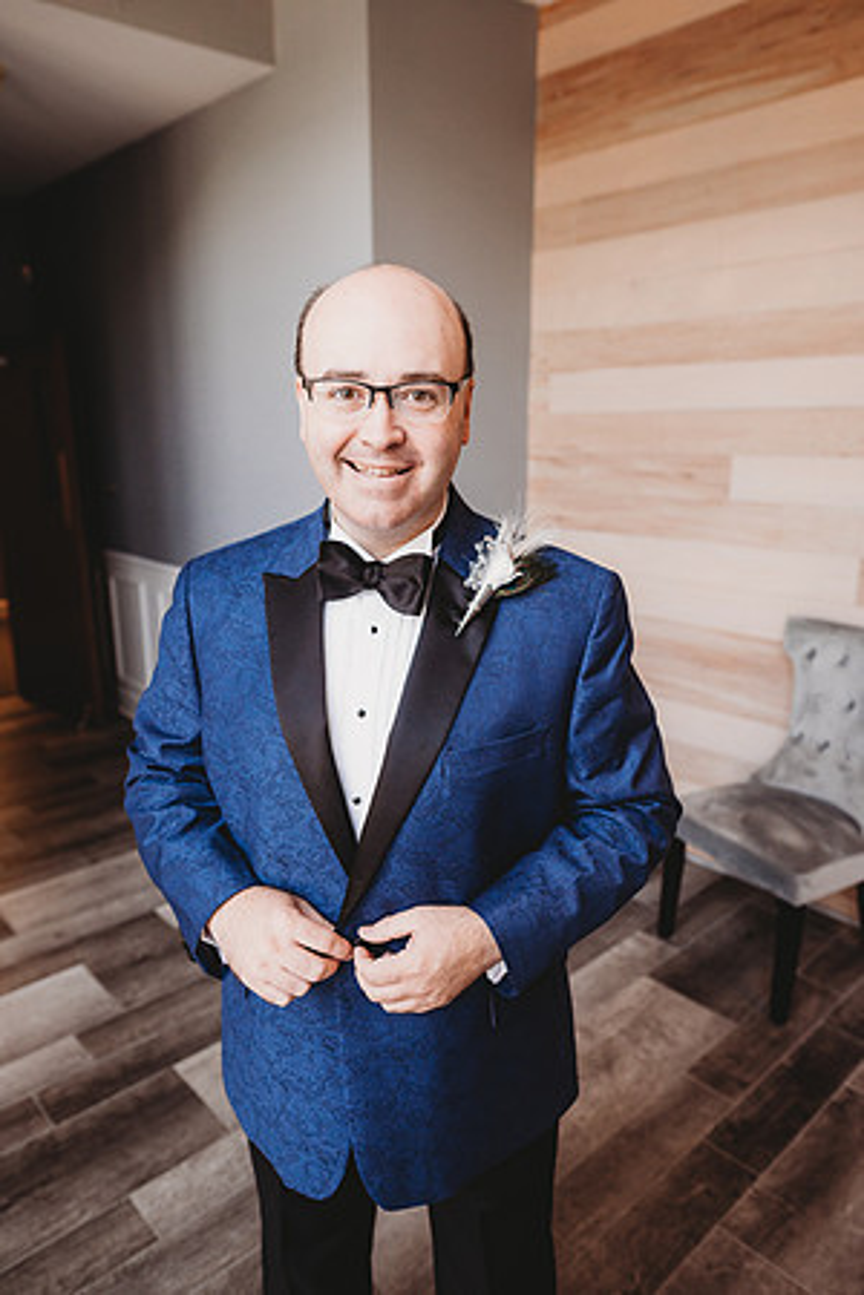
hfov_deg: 53.1
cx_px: 432
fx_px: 864
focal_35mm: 24
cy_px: 648
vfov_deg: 73.7
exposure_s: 1/250
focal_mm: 24
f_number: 2.8
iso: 500
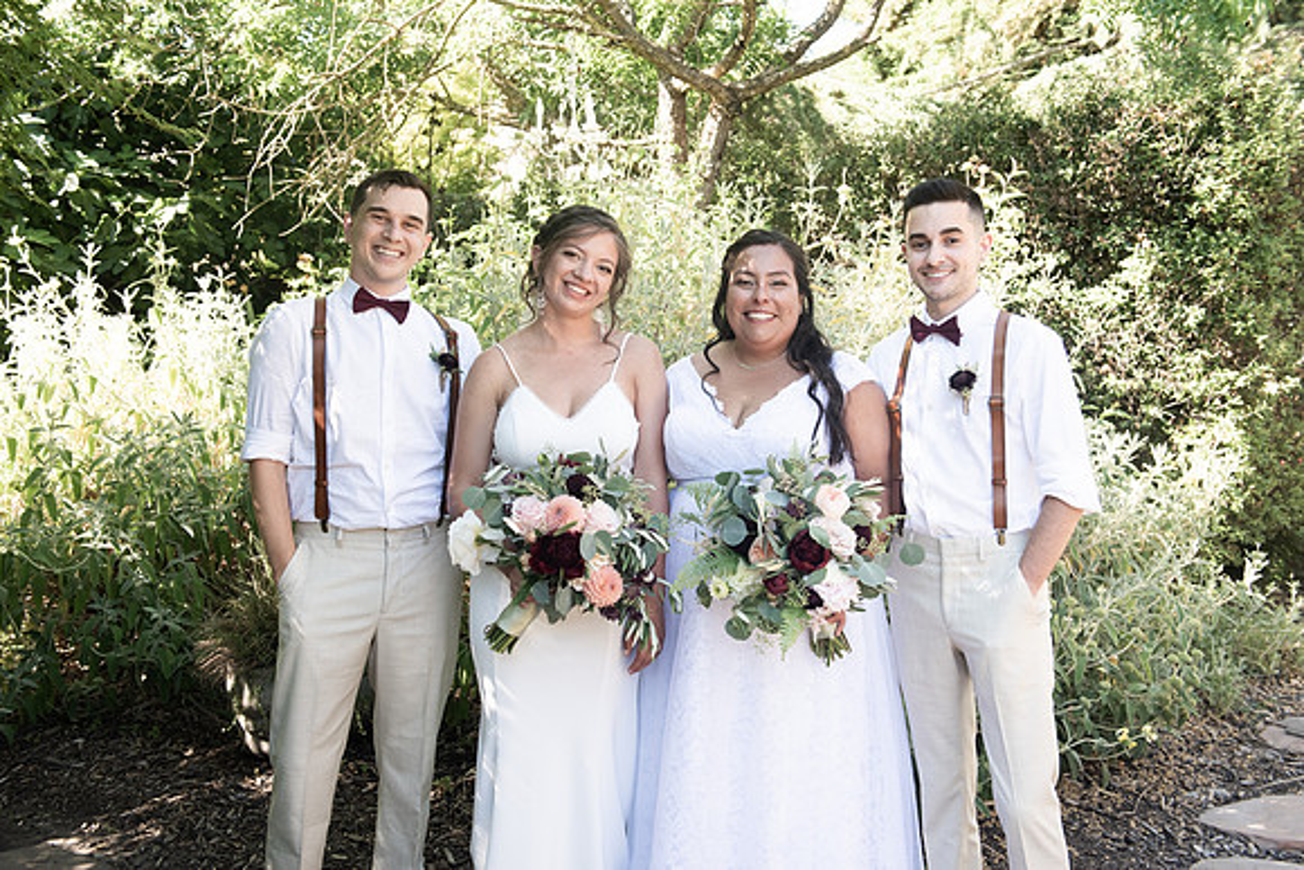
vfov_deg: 36.9
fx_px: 1304
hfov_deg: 53.1
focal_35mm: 36
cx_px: 652
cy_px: 435
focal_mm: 36
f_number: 4.5
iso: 640
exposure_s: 1/320
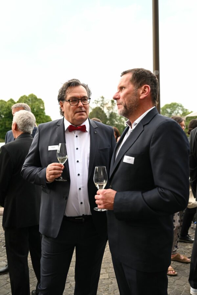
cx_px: 98
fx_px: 275
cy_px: 148
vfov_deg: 56.5
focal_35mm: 34
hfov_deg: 39.4
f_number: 3.5
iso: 1250
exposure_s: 1/640
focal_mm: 33.5
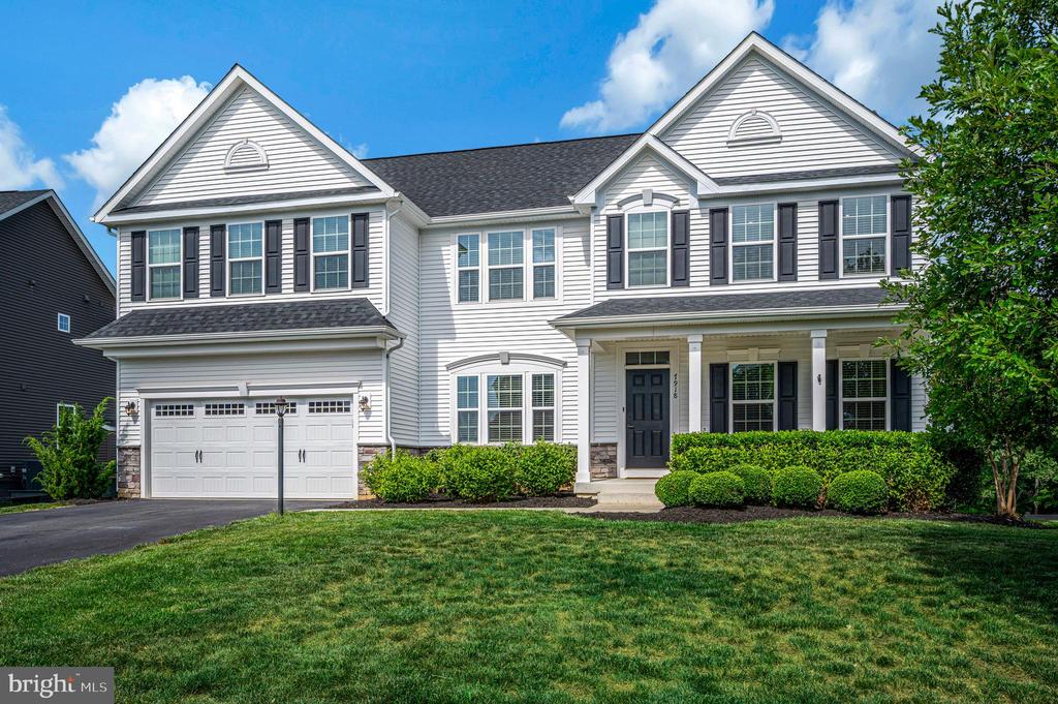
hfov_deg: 71.6
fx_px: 734
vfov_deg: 51.2
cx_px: 529
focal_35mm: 25
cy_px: 352
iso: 100
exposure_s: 1/500
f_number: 8
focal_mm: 25
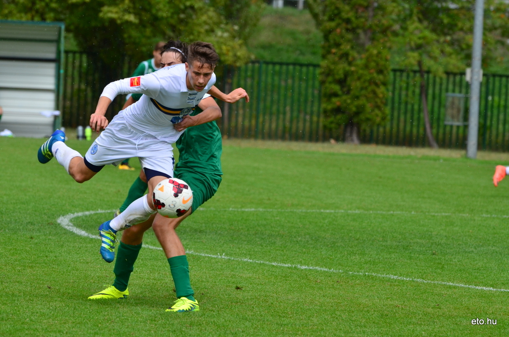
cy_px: 168
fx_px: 4127
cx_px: 254
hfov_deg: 7.1
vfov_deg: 4.7
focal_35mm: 292
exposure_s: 1/1600
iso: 400
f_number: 6.3
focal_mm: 195
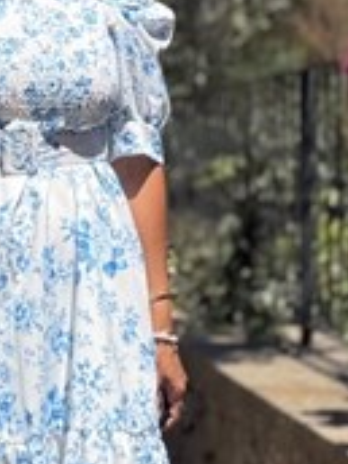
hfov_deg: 15.9
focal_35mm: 93
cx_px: 113
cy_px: 277
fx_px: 1247
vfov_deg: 21.1
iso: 25
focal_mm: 2.71
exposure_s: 1/2028
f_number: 1.9
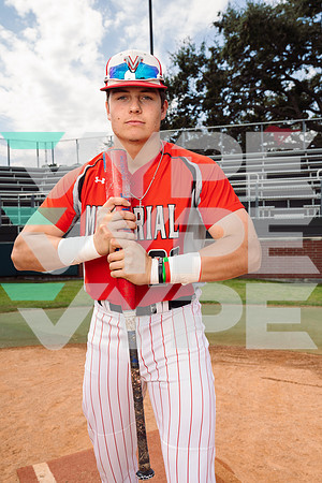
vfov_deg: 57.2
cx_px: 161
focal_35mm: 33
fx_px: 443
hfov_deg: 40.0
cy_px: 242
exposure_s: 1/250
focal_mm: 33
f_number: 7.1
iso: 200
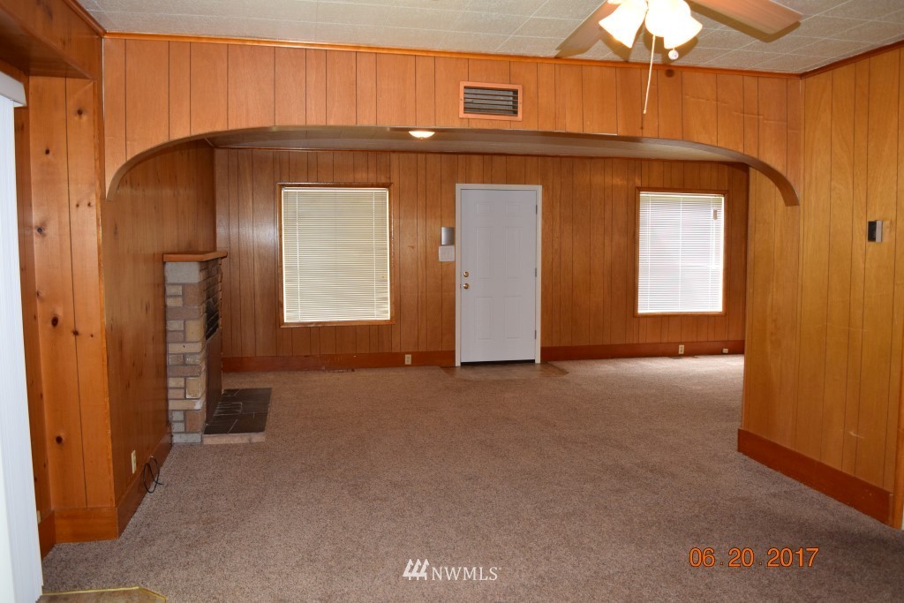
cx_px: 452
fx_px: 678
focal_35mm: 27
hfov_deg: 67.4
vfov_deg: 47.9
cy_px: 302
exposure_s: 1/100
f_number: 5
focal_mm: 18
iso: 800
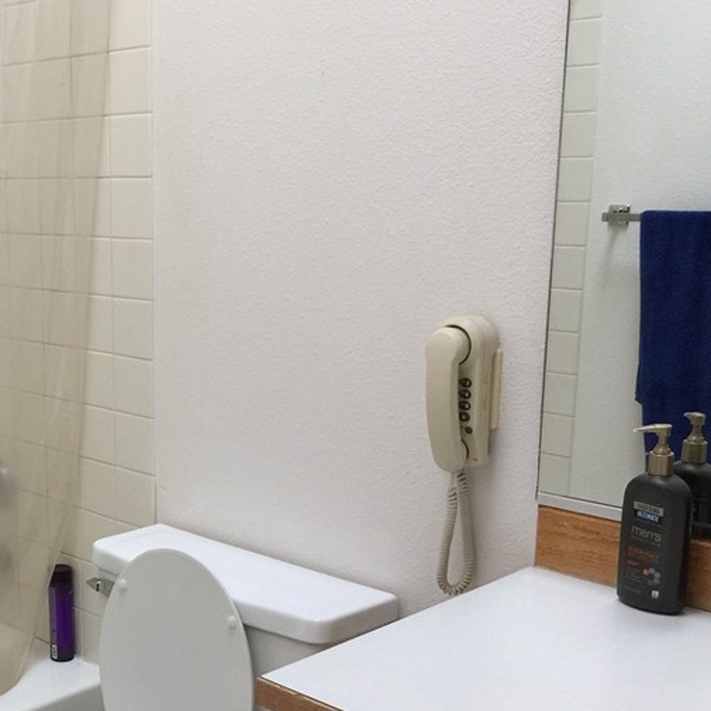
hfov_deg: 30.8
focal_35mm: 52
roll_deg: +2.2
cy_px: 456
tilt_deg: -13.5
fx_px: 1208
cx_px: 25
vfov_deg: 32.6
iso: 40
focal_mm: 4.15
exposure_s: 1/15
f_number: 2.2
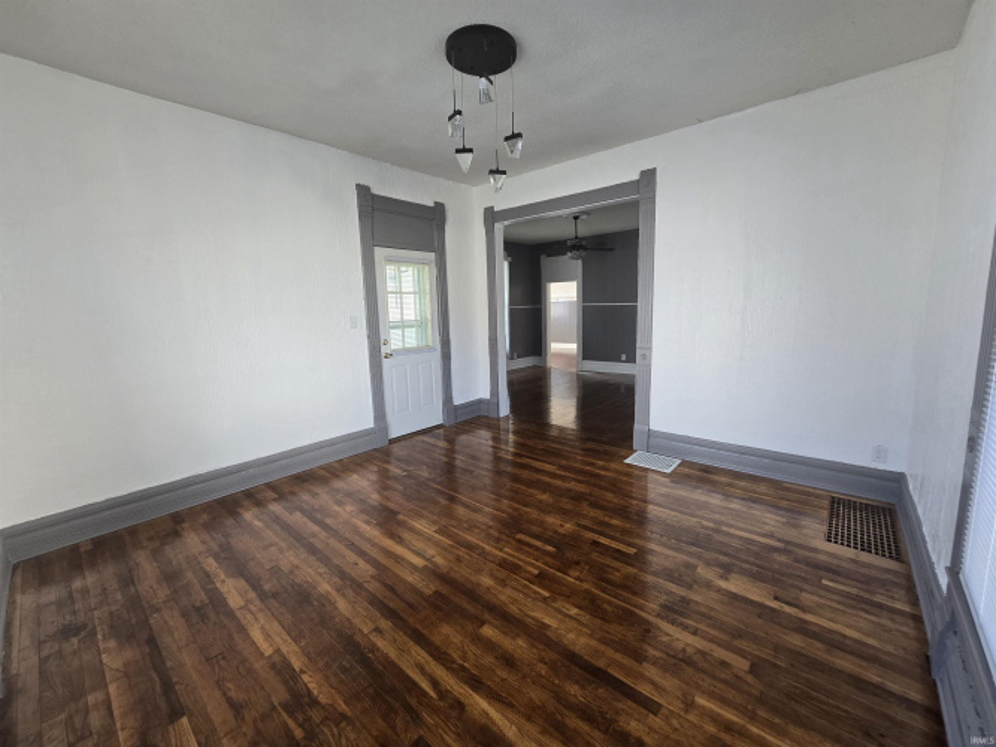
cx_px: 498
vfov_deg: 89.9
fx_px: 374
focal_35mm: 13
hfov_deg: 106.2
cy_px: 374
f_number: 2.2
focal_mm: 2.2
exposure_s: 1/60
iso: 125
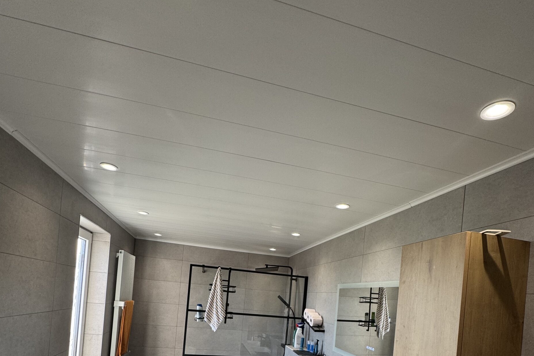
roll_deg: -5.2
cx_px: 271
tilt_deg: +0.2
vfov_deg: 56.1
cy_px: 300
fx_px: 297
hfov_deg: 84.0
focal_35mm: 20
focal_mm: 2.22
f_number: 2.2
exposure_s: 1/100
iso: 100
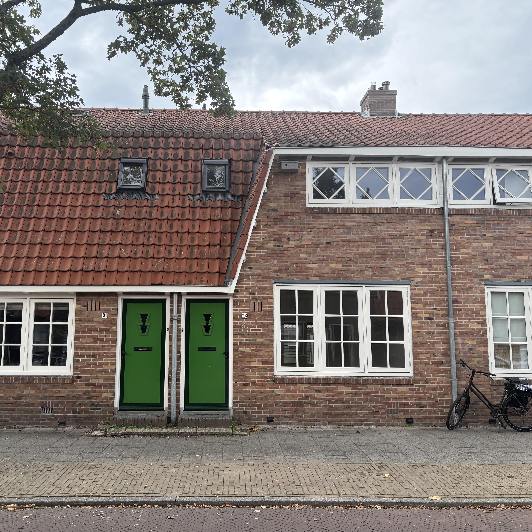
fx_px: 539
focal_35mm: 31
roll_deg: -0.2
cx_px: 237
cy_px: 268
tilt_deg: +8.6
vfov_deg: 52.5
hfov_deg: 52.4
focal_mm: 6
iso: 50
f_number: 1.6
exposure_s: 1/243
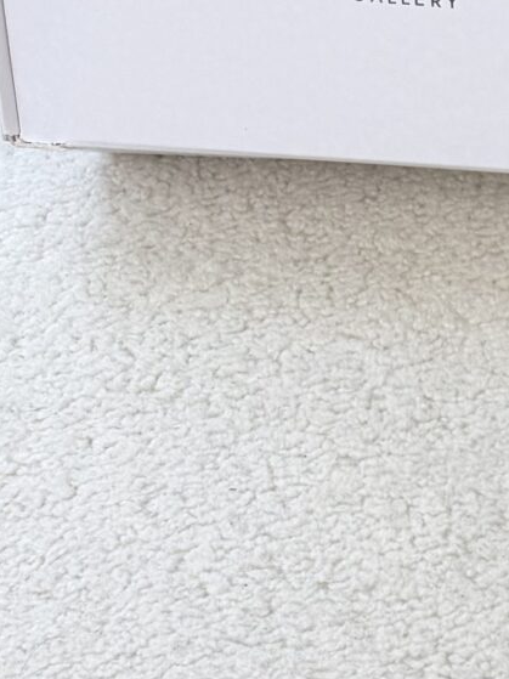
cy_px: 1098
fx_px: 2157
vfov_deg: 16.0
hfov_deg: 11.5
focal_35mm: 110
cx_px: 1142
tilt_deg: -66.2
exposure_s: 1/100
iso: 64
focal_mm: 6.76
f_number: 1.78
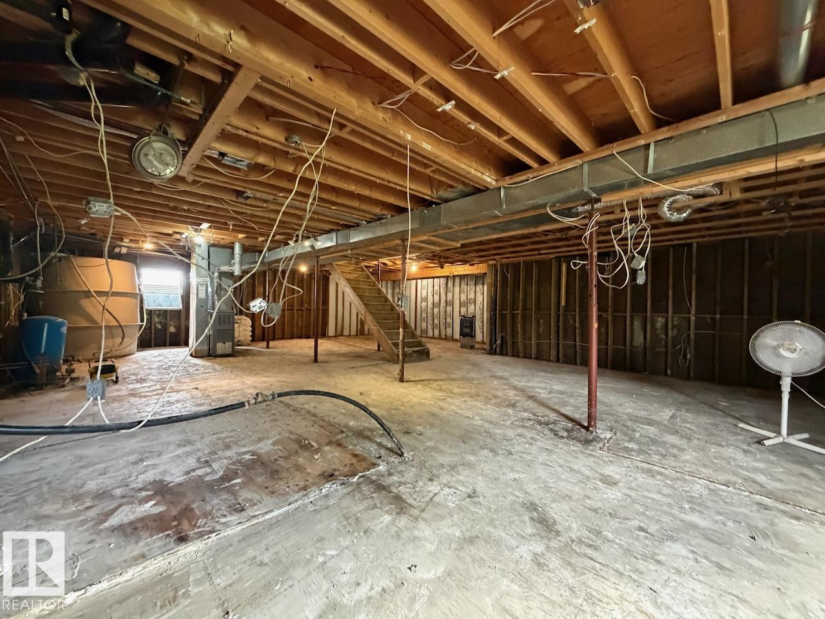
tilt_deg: +0.4
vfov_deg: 85.7
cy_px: 310
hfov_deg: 102.1
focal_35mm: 14
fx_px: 334
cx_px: 412
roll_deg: -0.6
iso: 1000
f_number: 2.2
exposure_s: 1/60
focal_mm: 2.22
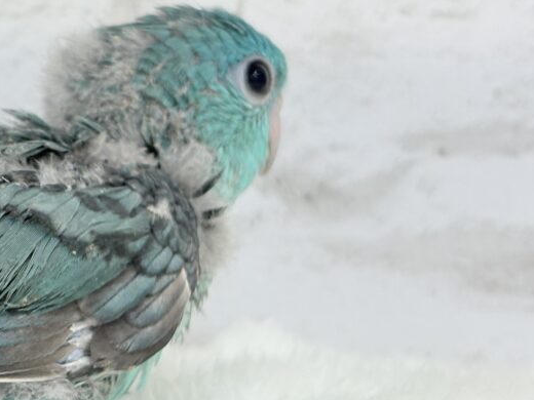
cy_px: 198
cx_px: -76
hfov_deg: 15.9
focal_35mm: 120
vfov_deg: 12.3
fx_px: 1851
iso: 40
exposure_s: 1/50
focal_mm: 5.96
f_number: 1.6
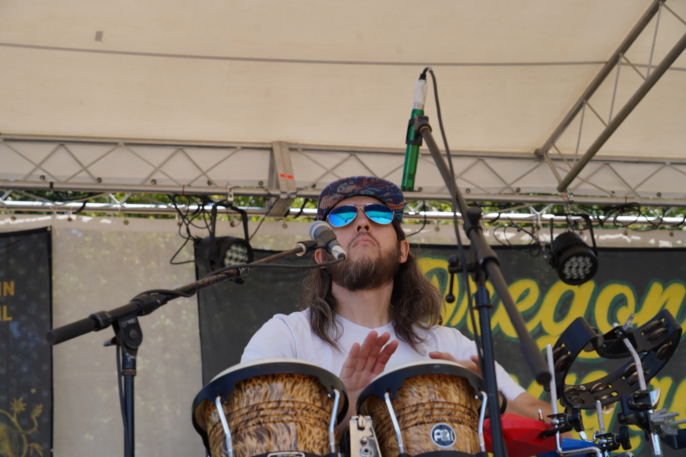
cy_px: 228
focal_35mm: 77
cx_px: 343
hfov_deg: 26.3
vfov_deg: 17.7
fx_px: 1467
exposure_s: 1/160
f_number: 8
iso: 125
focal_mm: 77
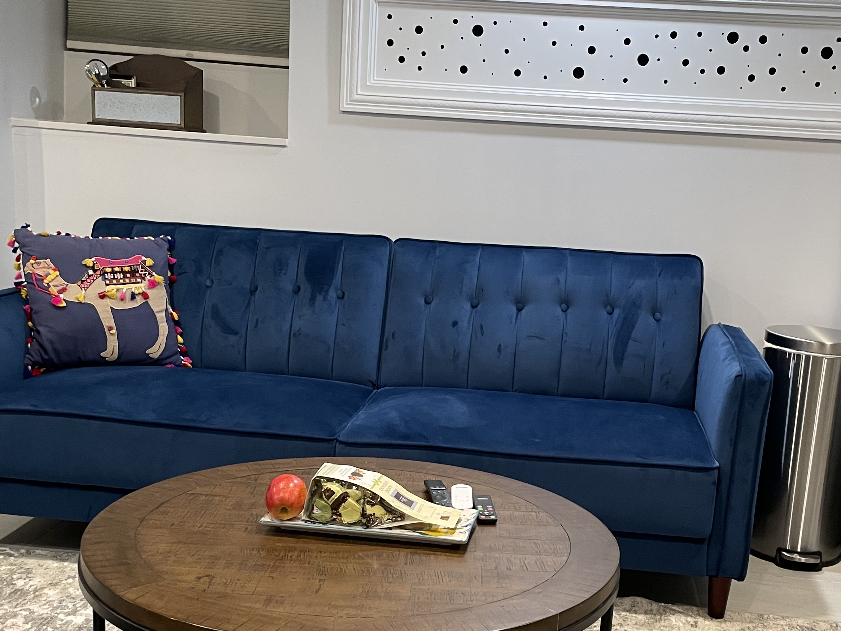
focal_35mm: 45
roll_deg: -3.4
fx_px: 1093
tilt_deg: -11.9
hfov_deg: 42.0
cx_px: 465
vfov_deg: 32.0
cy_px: 397
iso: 125
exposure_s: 1/60
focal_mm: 4.2
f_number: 1.6
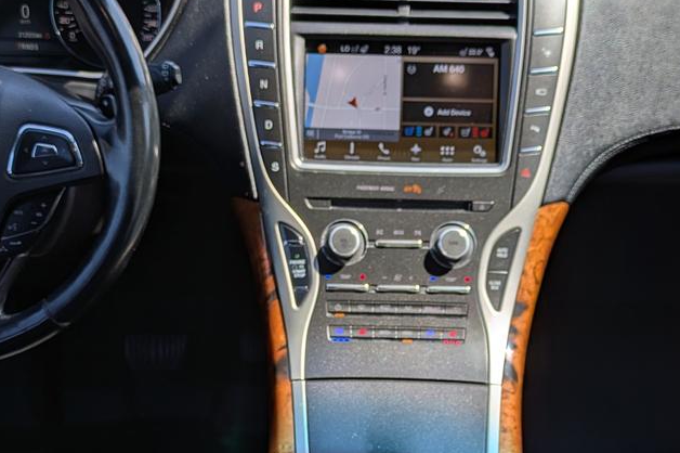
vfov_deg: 24.8
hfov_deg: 37.4
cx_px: 395
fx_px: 1001
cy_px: 404
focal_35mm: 53
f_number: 1.89
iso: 40
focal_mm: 5.43
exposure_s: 1/1340
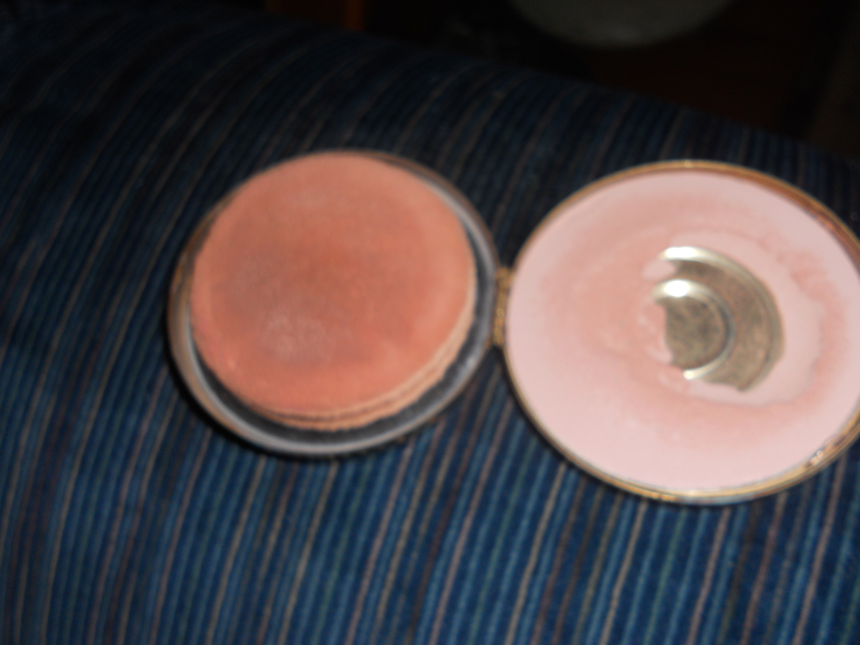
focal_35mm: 32
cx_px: 430
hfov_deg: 56.8
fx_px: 795
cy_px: 322
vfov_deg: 44.2
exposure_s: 1/25
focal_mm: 5.8
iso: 80
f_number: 8.8
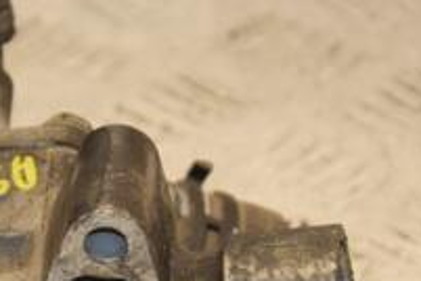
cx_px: 21
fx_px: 5122
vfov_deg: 3.1
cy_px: 285
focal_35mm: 438
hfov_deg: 4.7
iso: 800
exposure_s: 1/200
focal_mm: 98
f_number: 5.6
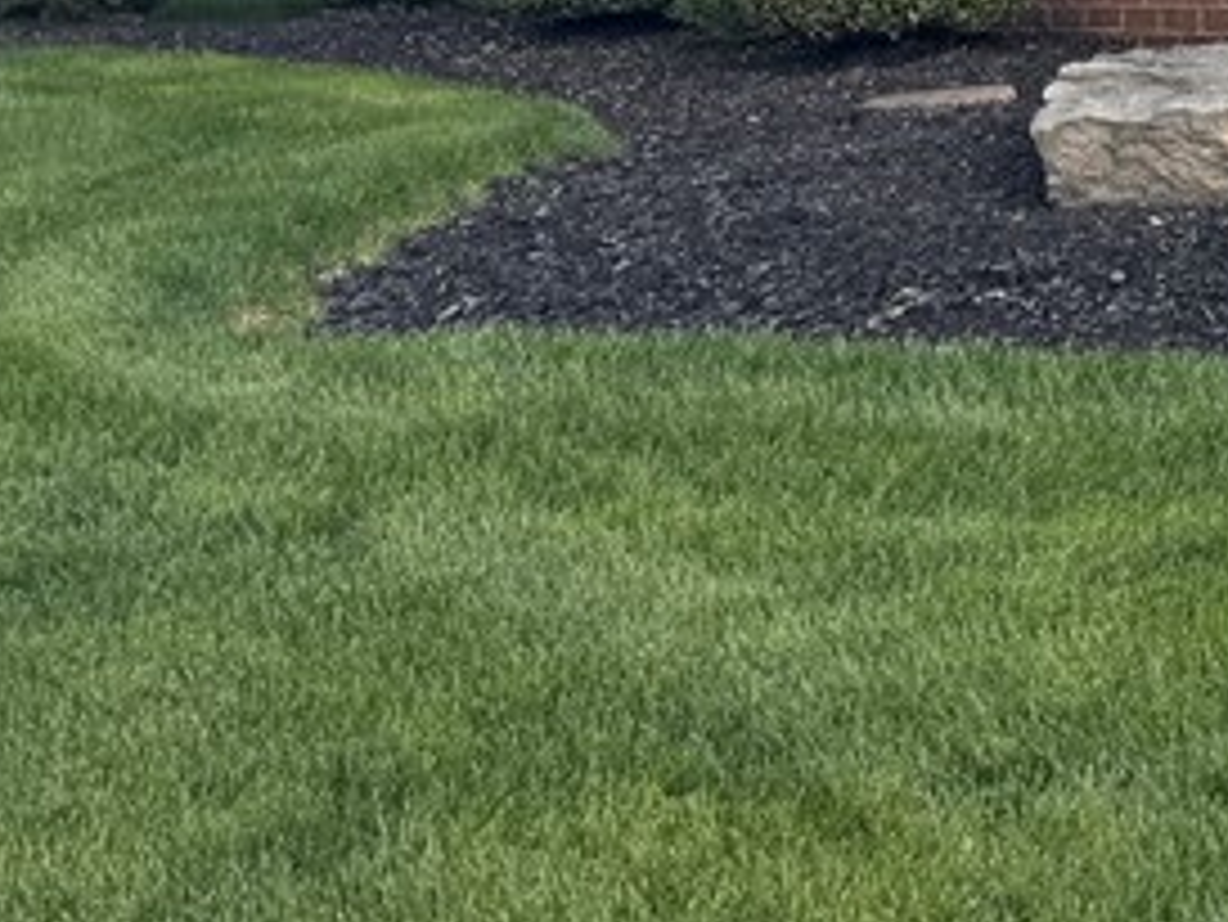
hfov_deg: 18.4
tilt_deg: +5.0
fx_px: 3194
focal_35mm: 90
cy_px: -400
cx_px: 2015
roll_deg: -0.1
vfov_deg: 15.3
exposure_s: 1/2506
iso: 80
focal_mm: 6.76
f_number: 1.78
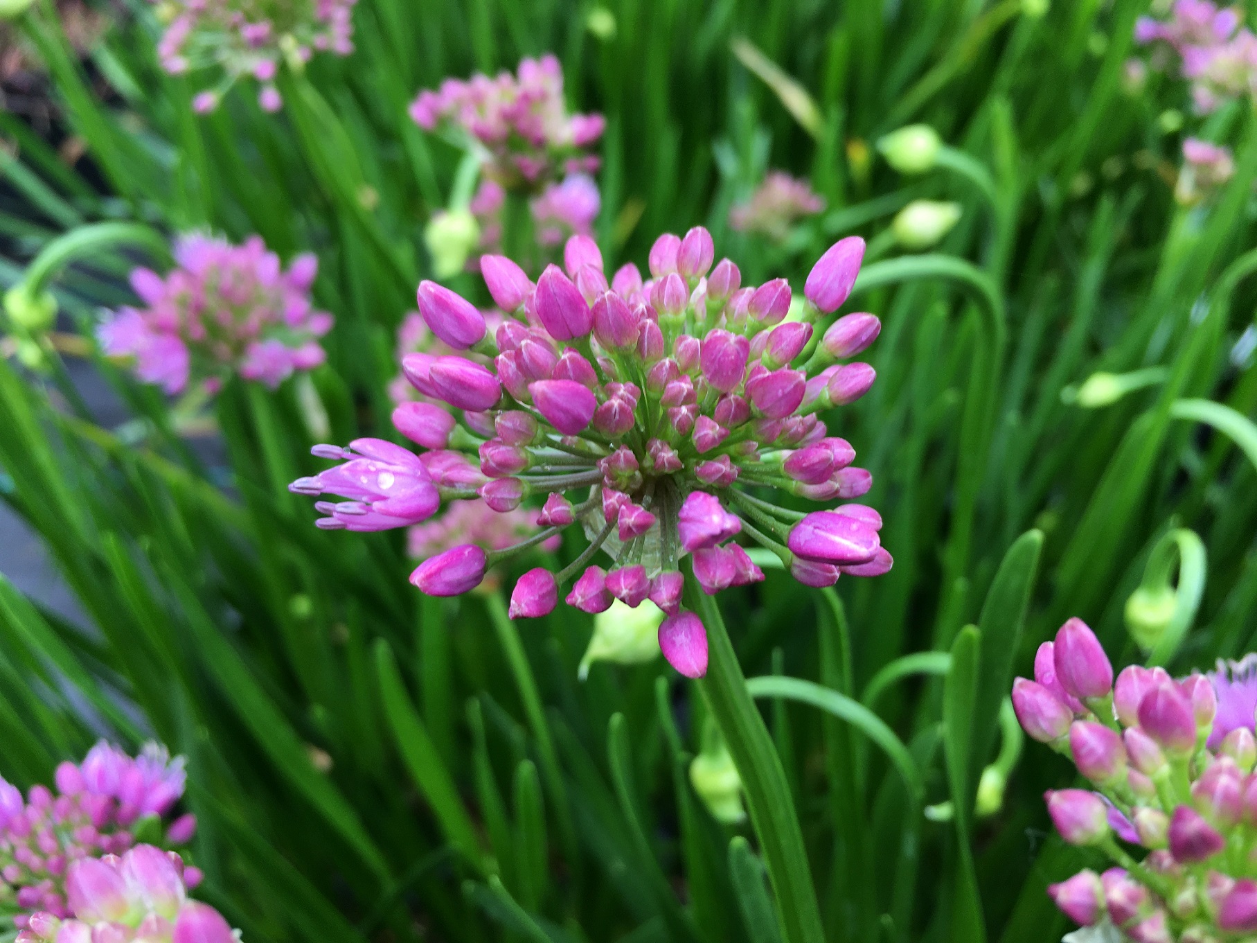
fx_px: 1053
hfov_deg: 61.7
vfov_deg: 48.2
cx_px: 628
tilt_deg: -43.3
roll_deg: +0.6
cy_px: 472
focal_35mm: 29
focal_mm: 4.15
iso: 25
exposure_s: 1/100
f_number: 2.2
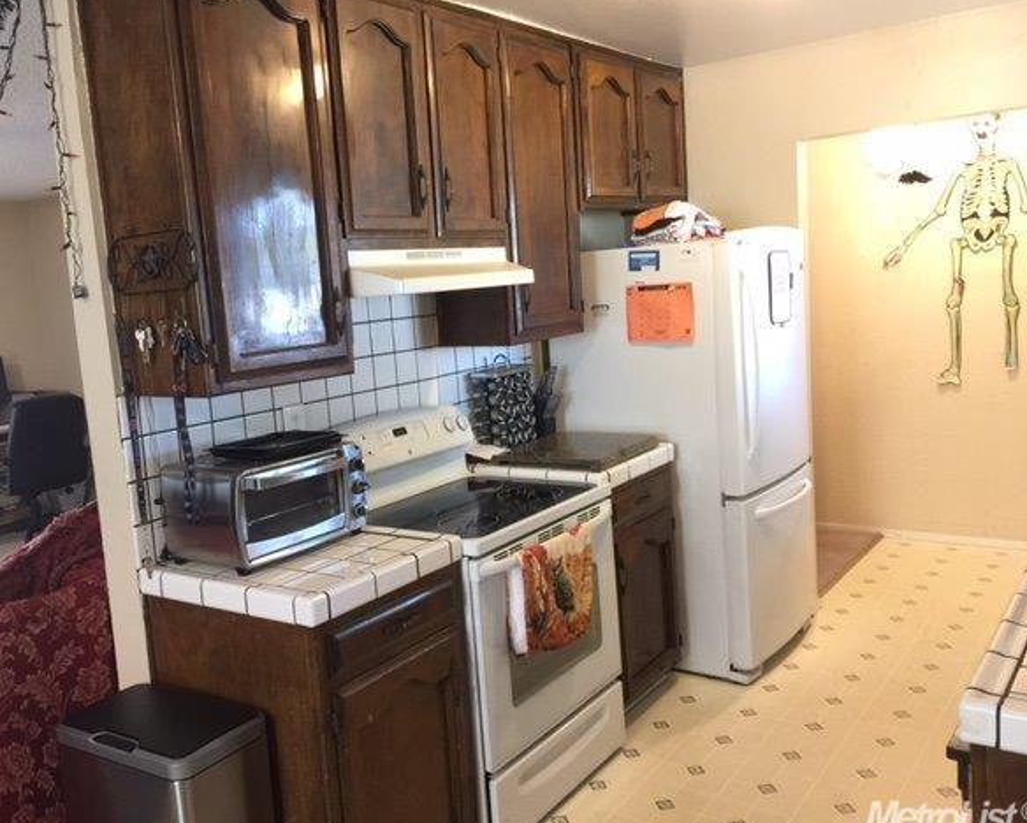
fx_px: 943
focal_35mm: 31
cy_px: 413
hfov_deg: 57.1
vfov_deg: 47.2
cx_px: 478
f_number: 2.2
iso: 125
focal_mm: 4.15
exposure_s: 1/10
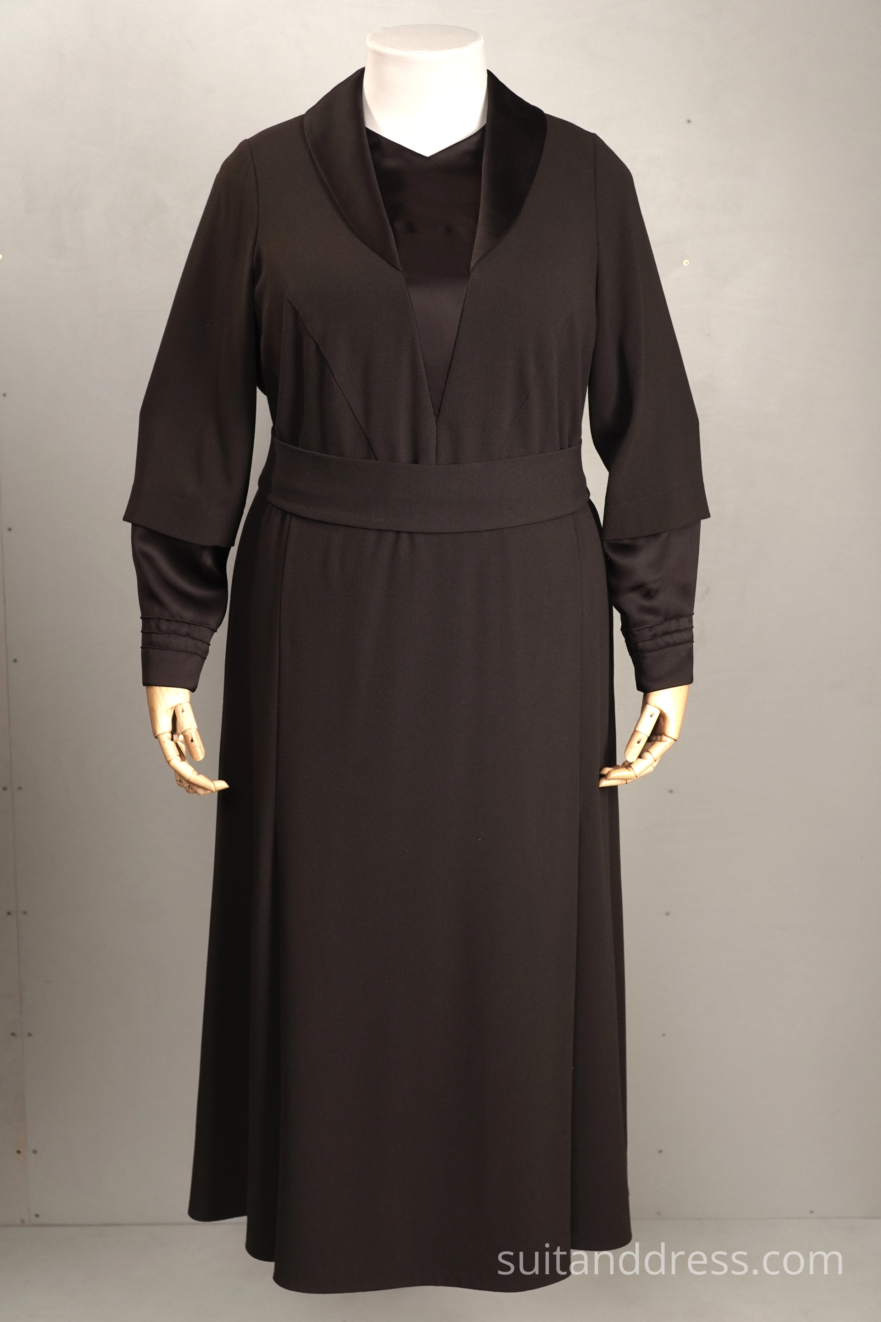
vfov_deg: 41.1
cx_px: 440
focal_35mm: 48
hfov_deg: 28.1
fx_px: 1762
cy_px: 661
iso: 400
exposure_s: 1/60
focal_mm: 32
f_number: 5
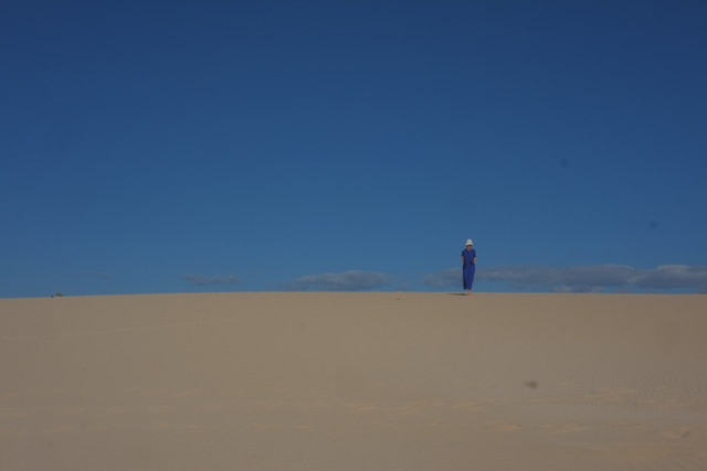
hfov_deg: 47.4
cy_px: 236
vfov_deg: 32.6
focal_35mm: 41
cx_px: 354
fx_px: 805
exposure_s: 1/480
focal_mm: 27
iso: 200
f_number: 16
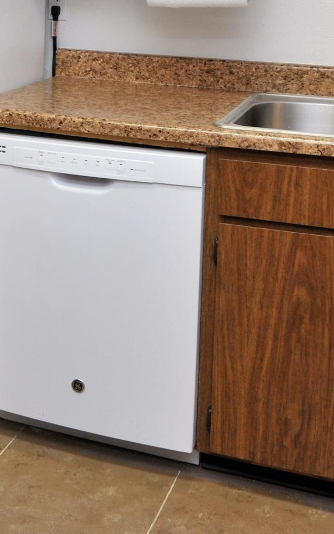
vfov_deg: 34.6
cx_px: 85
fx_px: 786
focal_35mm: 54
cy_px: 19
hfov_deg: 23.7
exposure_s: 1/30
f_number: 9
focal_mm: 18
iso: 800
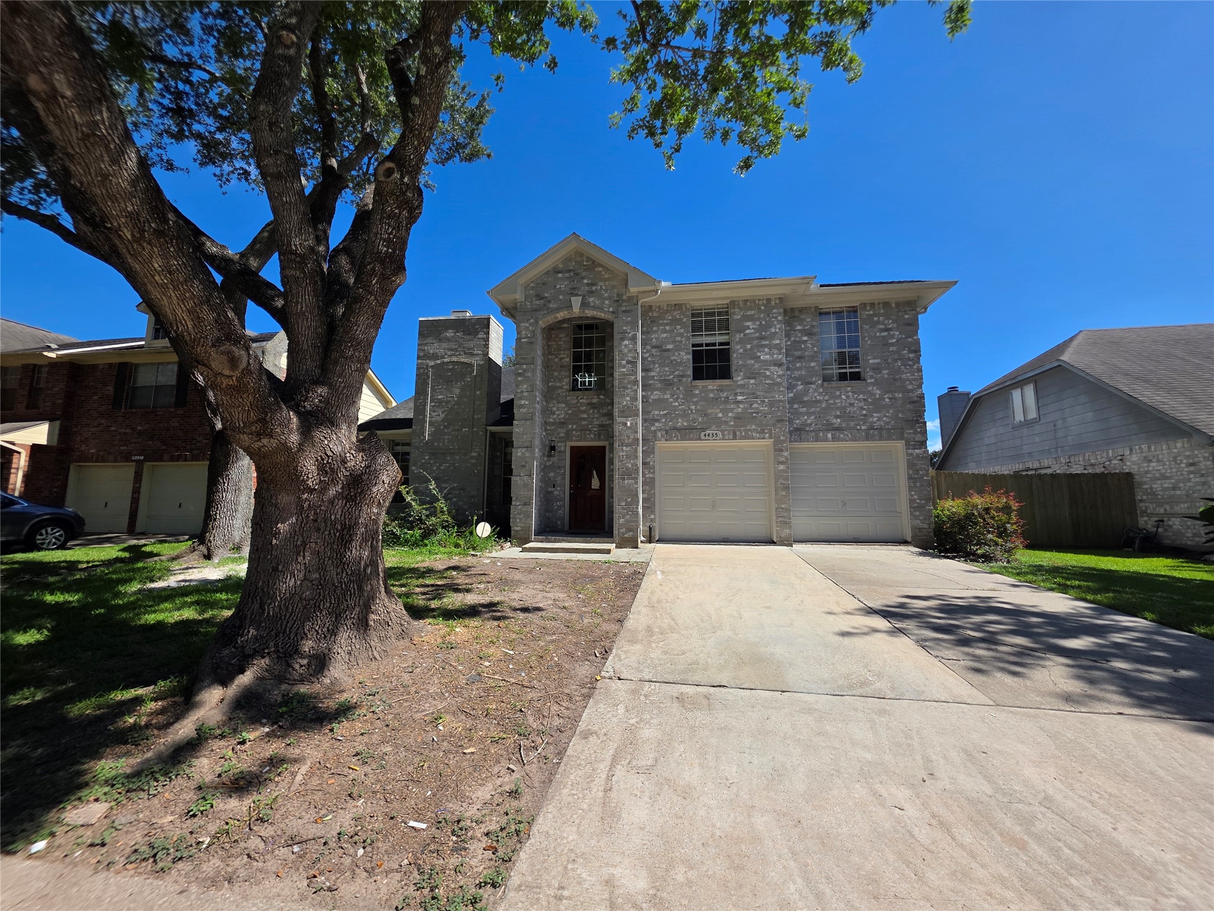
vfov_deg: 89.9
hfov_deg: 106.2
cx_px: 607
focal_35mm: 13
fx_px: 456
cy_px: 456
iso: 40
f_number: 1.9
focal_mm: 2.2
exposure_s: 1/2027
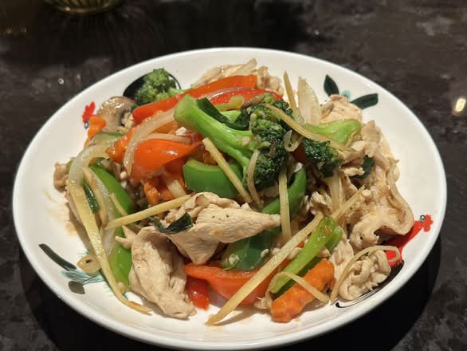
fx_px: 648
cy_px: 176
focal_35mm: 48
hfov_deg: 39.6
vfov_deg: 30.3
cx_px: 234
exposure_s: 1/60
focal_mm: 6.86
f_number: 1.78
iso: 125
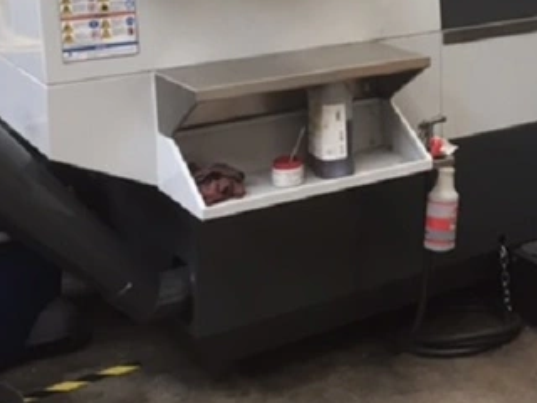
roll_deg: -0.3
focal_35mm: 68
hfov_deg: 27.0
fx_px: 1055
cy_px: -34
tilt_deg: -6.0
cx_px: 535
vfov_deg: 20.6
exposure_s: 1/30
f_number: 2.2
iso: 32
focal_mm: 4.15
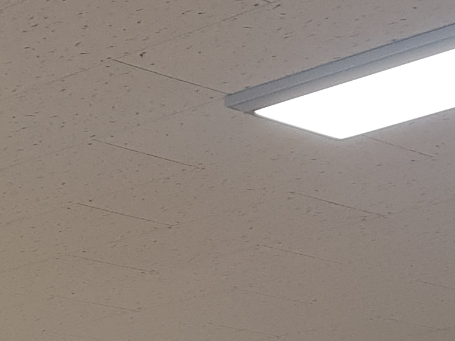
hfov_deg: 13.1
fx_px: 1814
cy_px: 840
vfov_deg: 9.5
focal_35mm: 138
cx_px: -326
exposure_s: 1/60
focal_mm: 4.3
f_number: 1.7
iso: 64
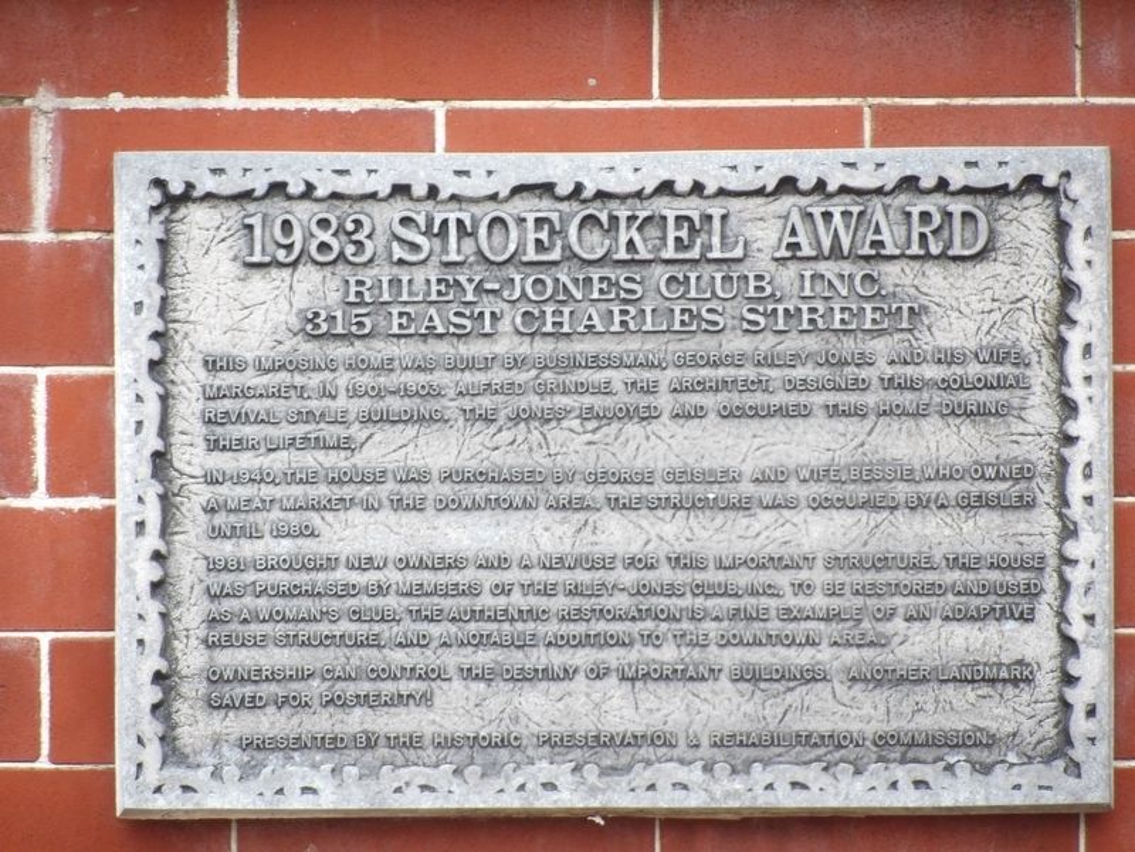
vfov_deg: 2.1
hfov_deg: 2.8
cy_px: 426
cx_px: 568
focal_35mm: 719
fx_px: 23575
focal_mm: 128.9
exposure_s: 1/100
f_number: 4.4
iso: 180
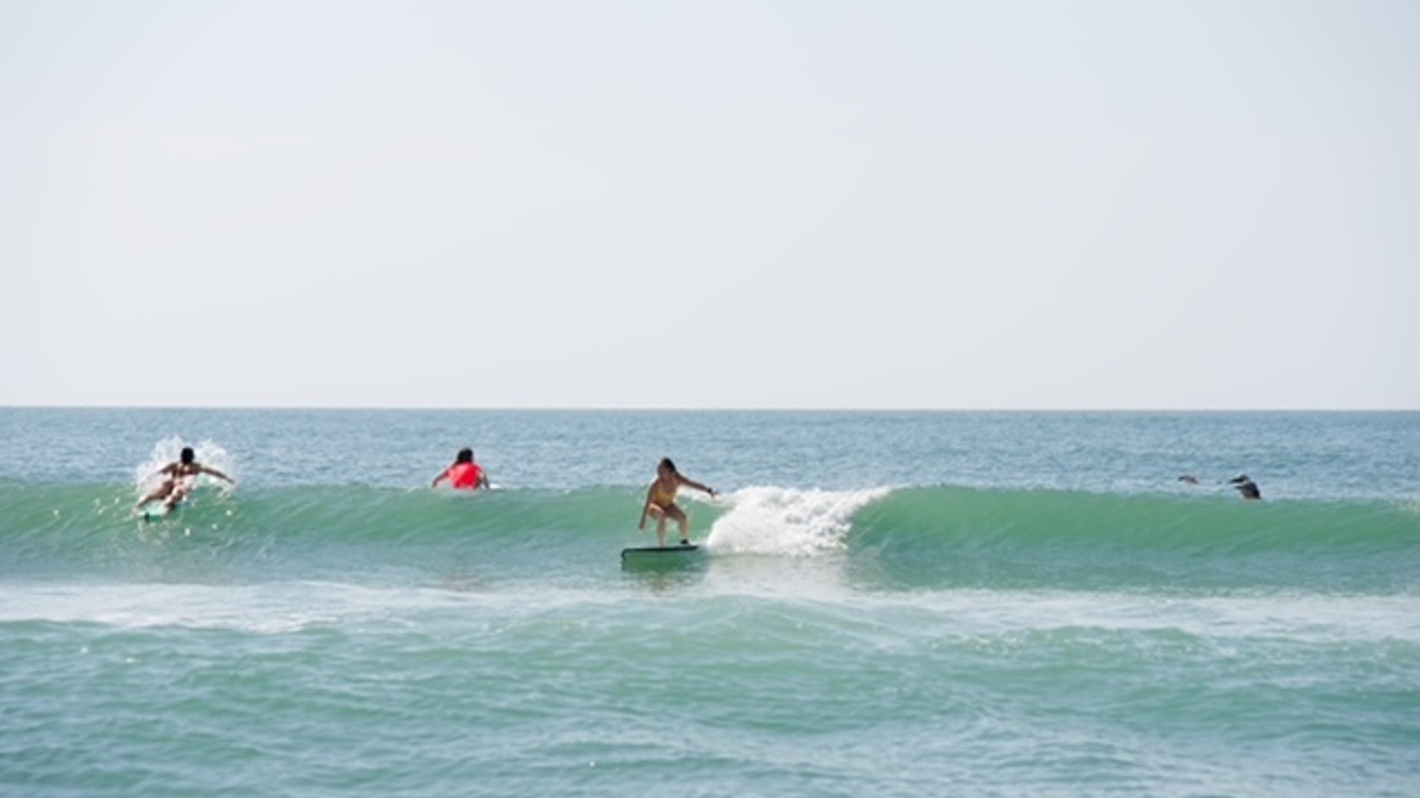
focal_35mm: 158
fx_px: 5948
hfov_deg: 13.6
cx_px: 711
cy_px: 435
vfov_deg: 7.7
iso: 80
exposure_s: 1/400
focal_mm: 150
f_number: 6.3
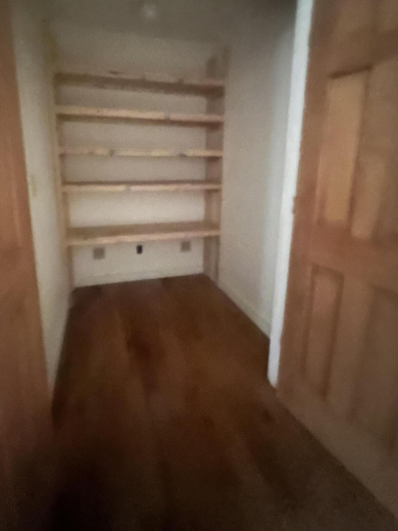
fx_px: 245
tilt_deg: -11.1
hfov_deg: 77.4
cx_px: 165
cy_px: 213
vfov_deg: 93.3
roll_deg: +0.0
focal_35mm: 16
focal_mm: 1.57
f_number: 1.8
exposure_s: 1/4
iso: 2500
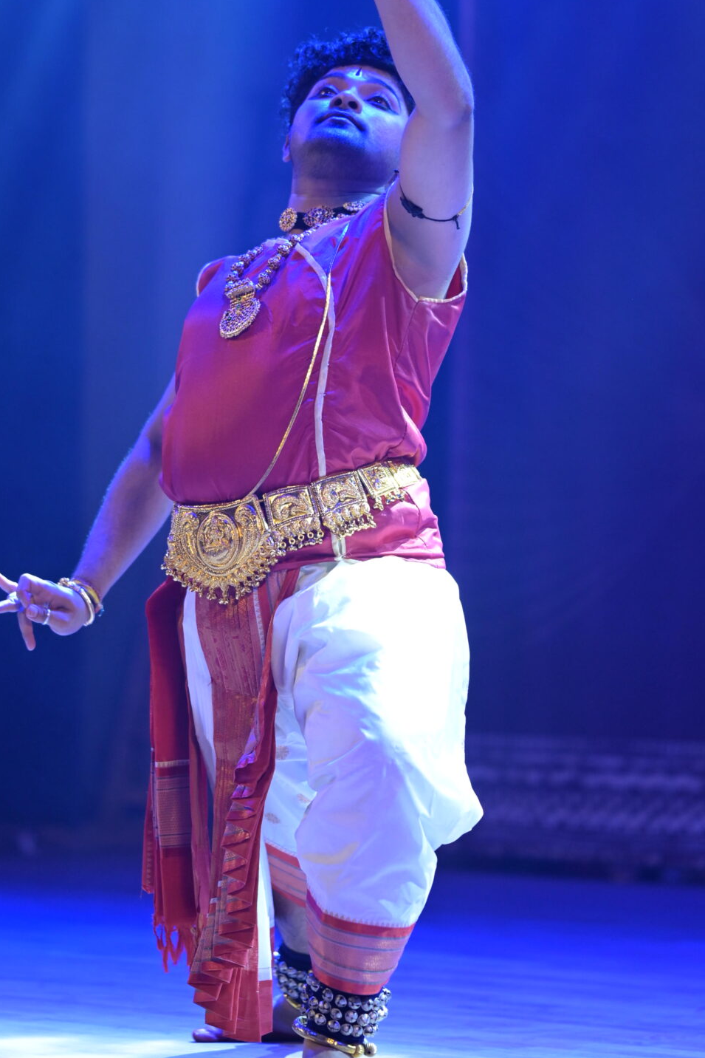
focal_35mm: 152
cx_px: 343
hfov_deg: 9.0
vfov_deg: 13.5
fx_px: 4464
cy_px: 280
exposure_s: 1/400
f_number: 1.8
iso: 1000
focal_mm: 85
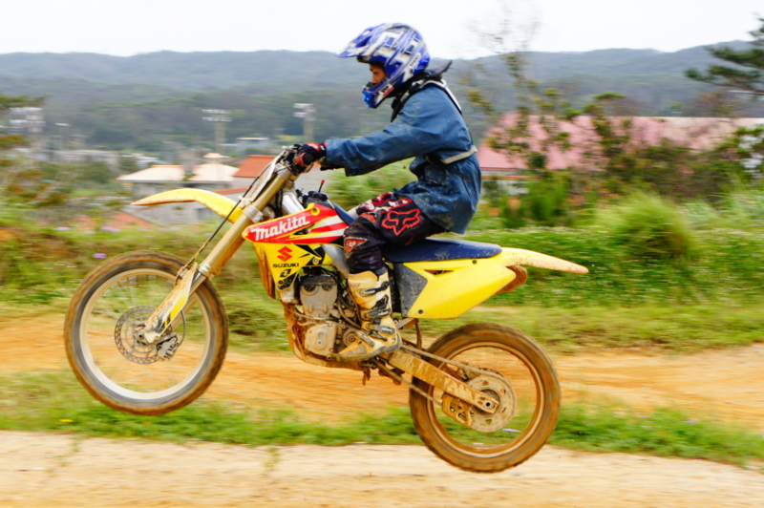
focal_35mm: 82
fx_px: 1749
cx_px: 382
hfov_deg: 24.6
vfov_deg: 16.5
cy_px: 254
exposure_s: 1/200
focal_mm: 55
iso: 200
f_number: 8
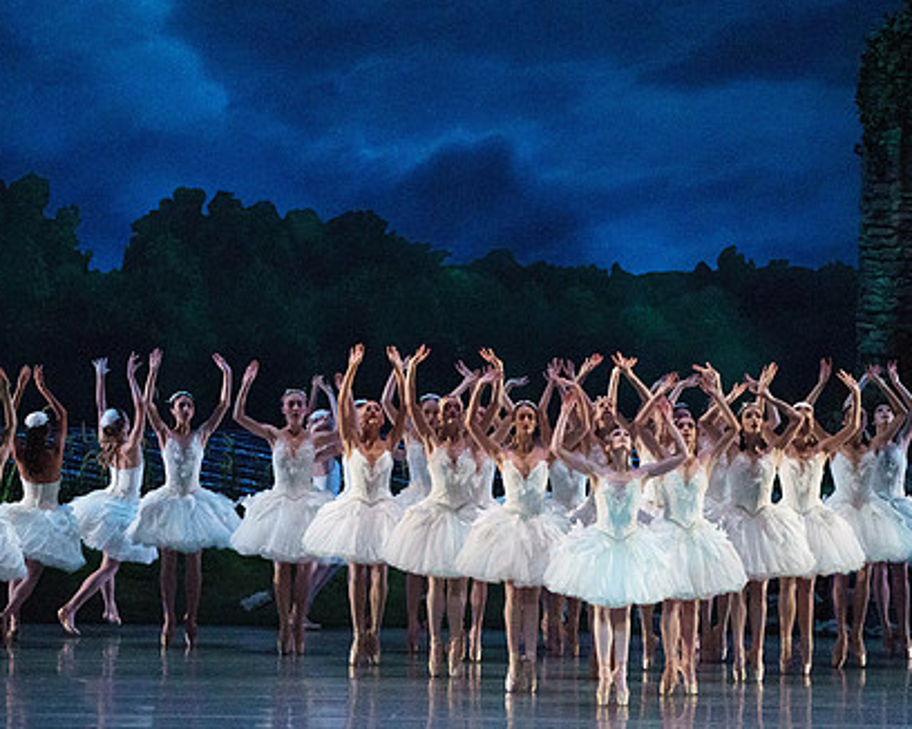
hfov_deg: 8.2
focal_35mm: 237
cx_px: 438
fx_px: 6394
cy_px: 417
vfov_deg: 6.5
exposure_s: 1/250
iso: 8000
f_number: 5.6
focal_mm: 177
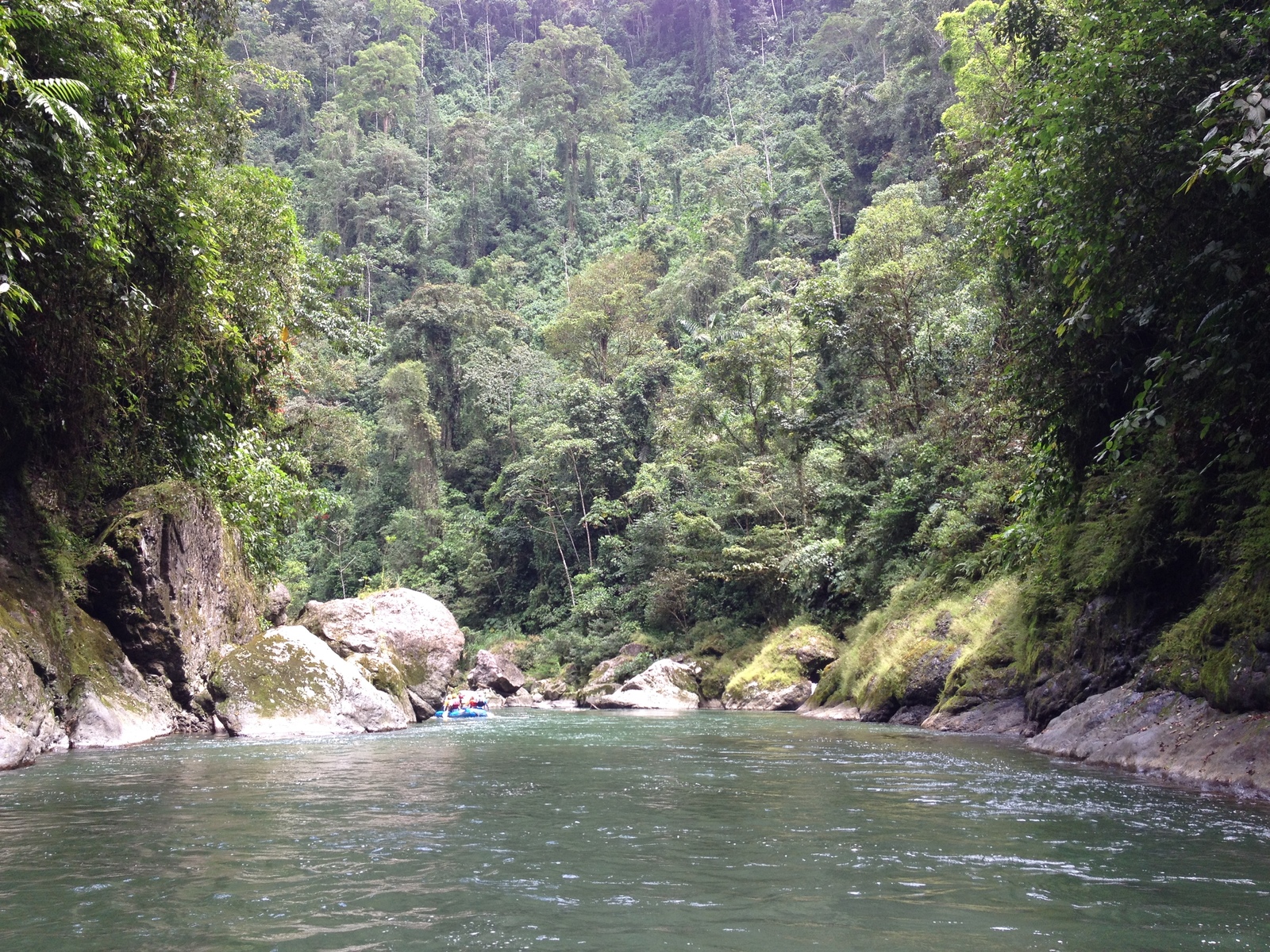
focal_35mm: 35
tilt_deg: +7.0
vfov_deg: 40.7
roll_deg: +0.1
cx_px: 635
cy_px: 476
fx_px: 1284
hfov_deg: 52.6
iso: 50
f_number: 2.4
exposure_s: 1/230
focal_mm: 4.28
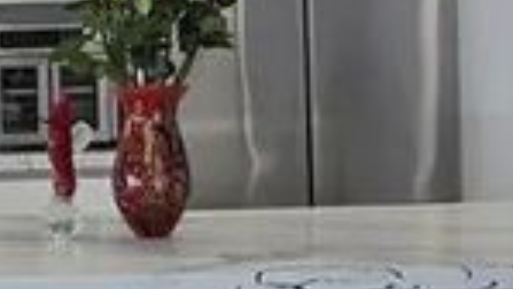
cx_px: -117
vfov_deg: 8.5
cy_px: 157
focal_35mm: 143
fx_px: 1946
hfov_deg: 14.5
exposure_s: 1/120
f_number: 1.8
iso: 64
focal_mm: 5.4
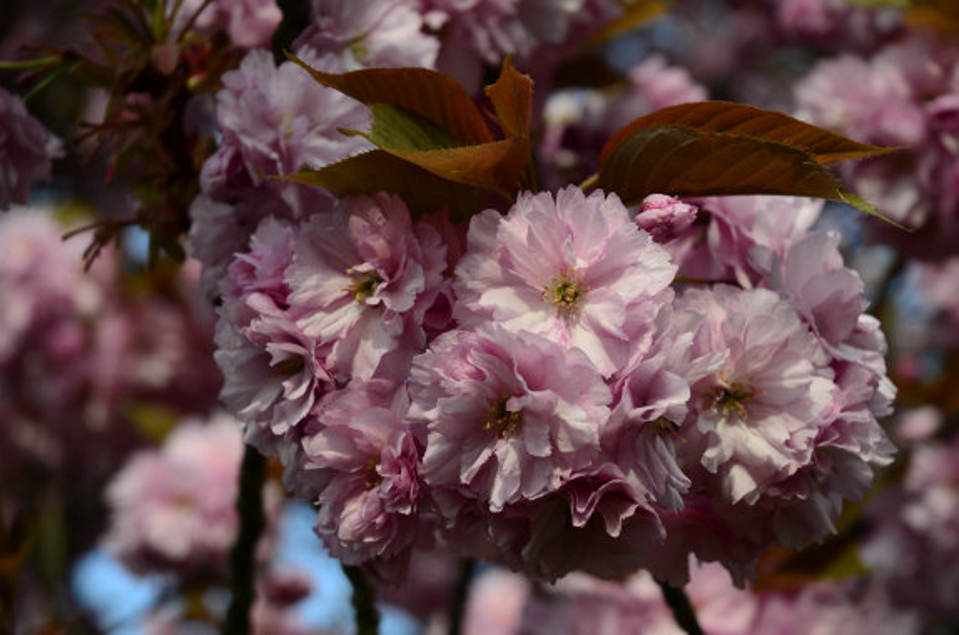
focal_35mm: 112
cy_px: 308
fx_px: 2977
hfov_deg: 18.3
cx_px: 500
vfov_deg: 12.2
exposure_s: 1/640
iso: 320
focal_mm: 70
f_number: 5.6
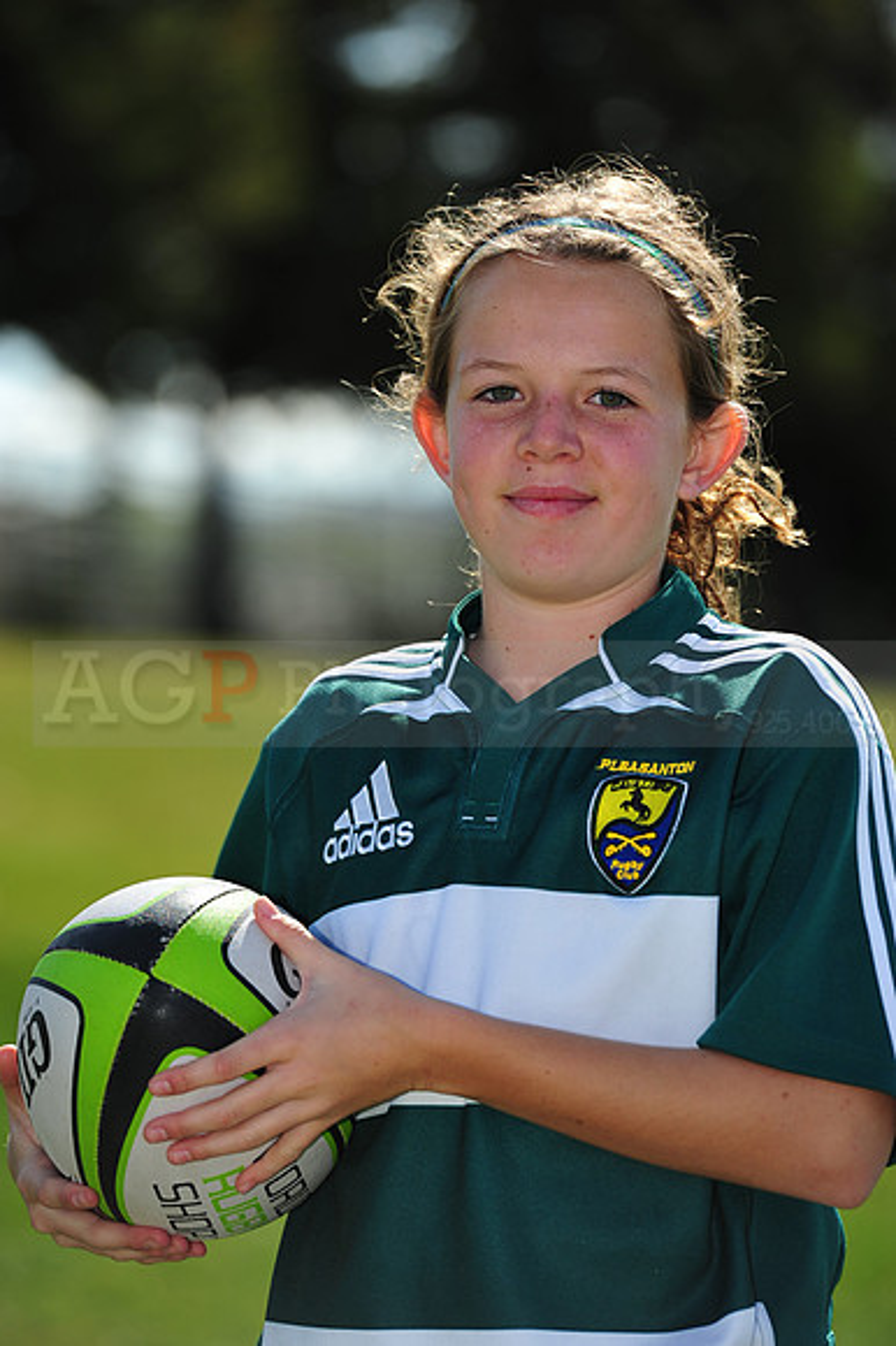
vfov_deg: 10.3
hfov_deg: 6.9
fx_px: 7475
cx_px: 448
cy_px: 673
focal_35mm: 200
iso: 200
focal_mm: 200
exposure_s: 1/1000
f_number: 4.5
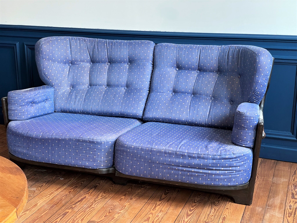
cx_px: 148
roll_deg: -0.3
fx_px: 446
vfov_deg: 28.0
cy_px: 112
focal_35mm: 52
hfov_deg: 36.8
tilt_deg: -15.6
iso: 160
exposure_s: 1/99
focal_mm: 6
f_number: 2
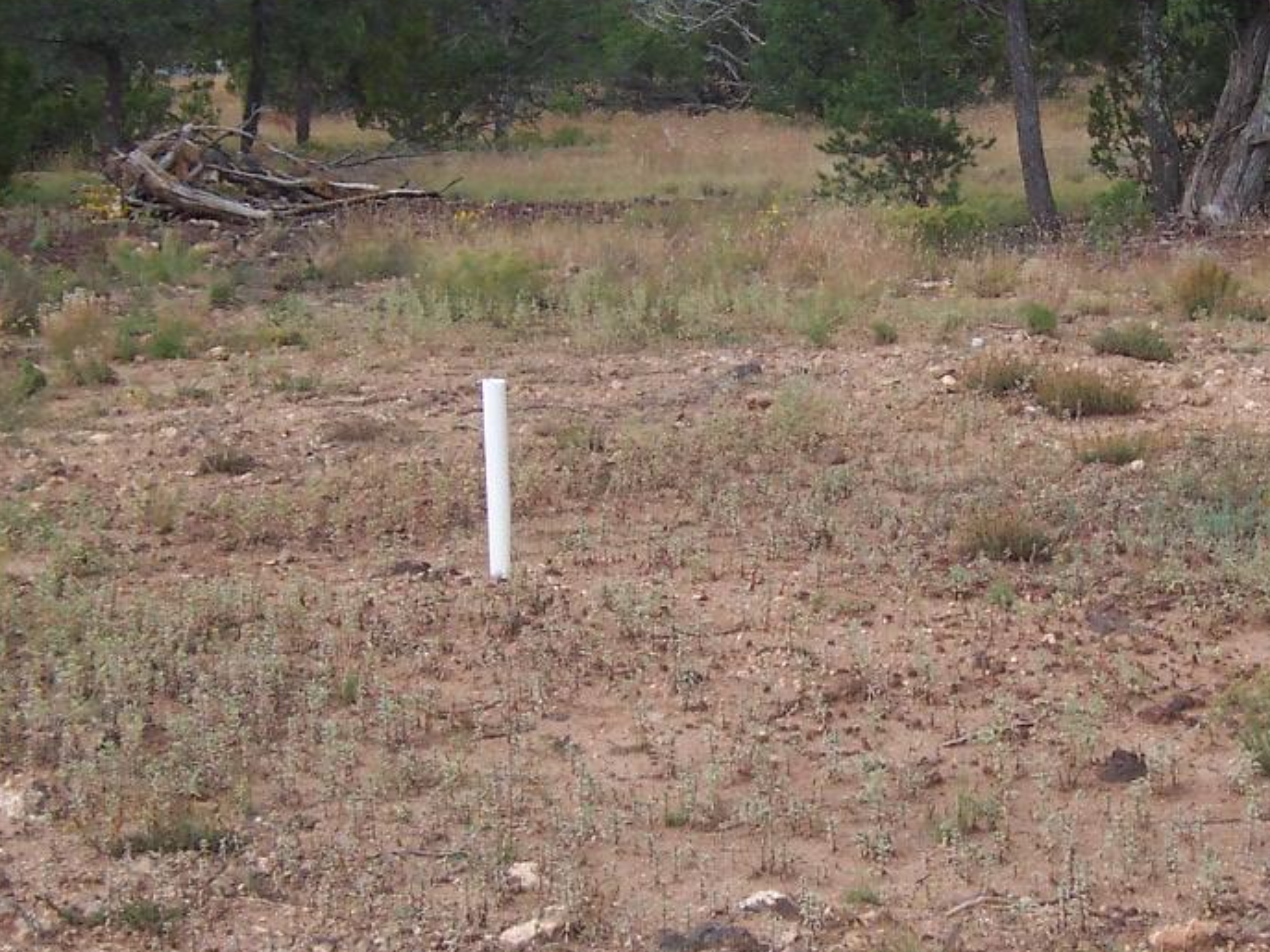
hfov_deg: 16.7
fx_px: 4292
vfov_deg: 12.7
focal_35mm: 117
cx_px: 1002
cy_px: 451
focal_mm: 10.4
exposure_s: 1/250
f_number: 4
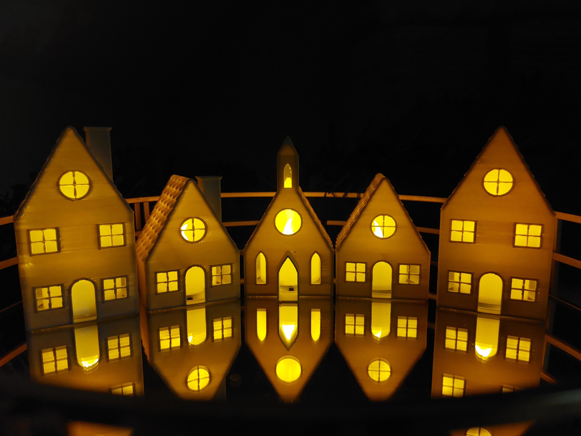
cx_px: 290
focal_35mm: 25
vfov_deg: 54.9
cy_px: 218
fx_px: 420
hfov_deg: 69.4
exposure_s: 1/33
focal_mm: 5.23
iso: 400
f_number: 1.8
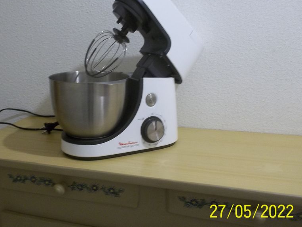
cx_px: 116
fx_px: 332
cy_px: 100
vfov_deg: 37.7
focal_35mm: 38
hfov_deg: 48.5
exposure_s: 1/8
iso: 162
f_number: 3.3
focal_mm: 4.1
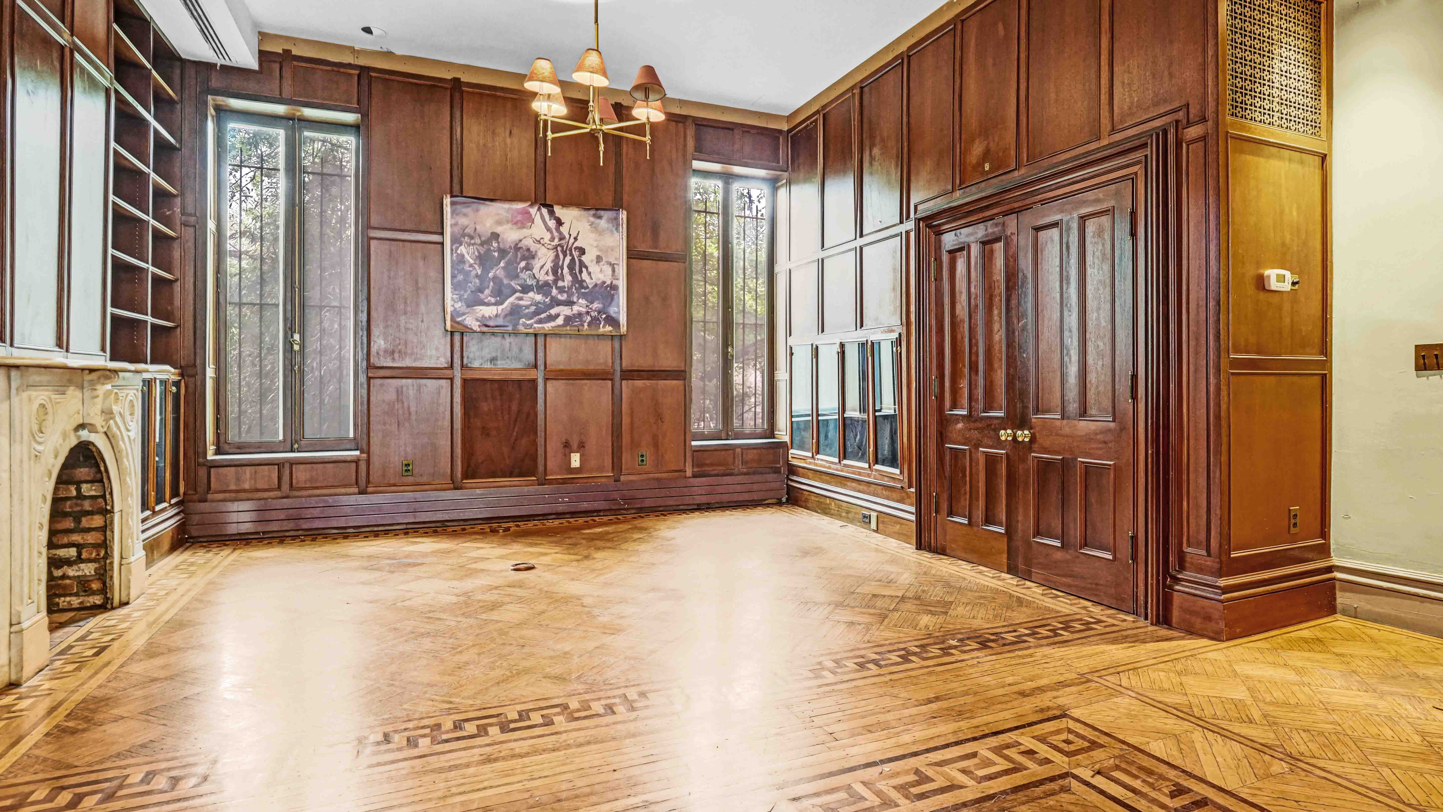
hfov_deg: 84.7
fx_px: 789
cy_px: 372
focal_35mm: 21
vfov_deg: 54.4
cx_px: 786
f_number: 7.1
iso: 2500
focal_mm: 16.5
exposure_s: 1/6
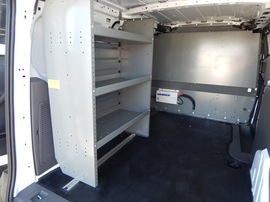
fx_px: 172
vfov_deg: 61.1
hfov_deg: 76.4
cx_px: 135
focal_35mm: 22
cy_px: 101
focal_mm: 4
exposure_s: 1/60
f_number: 3
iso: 125
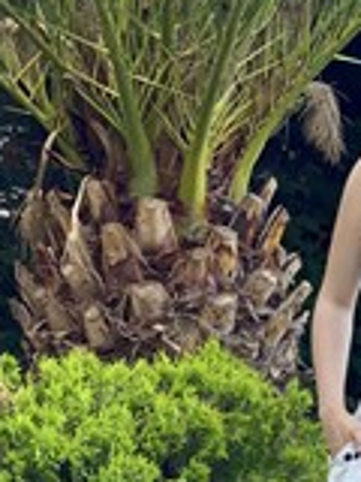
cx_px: 463
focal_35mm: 134
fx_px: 1863
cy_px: 484
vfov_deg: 14.5
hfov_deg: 10.8
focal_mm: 6
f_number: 2
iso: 200
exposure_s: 1/122
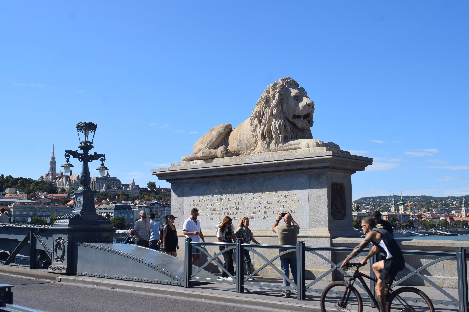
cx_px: 234
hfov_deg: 45.0
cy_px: 156
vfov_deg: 30.8
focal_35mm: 44
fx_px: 567
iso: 200
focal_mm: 29
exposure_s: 1/400
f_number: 10
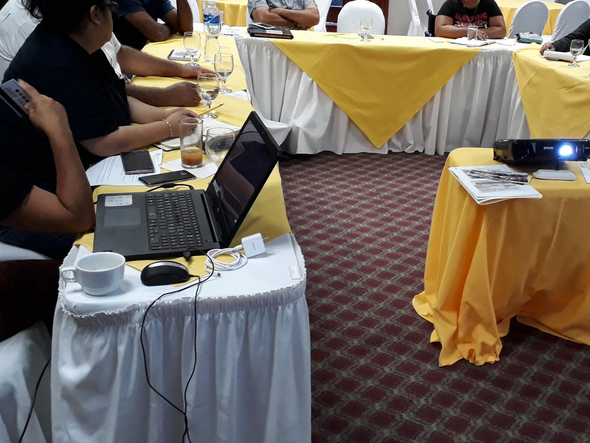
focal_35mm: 38
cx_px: 391
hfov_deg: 48.2
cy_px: 167
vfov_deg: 37.5
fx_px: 648
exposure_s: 1/30
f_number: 1.9
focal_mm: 3.6
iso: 160
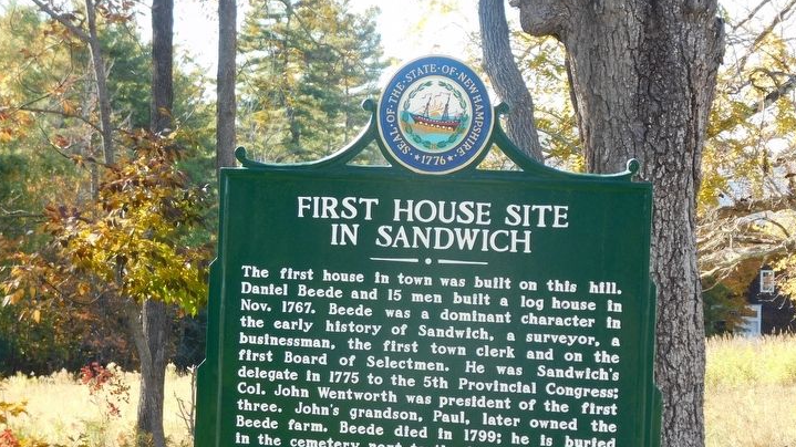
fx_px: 2532
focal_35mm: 120
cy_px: 301
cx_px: 436
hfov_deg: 17.9
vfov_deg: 10.1
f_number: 4.6
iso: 125
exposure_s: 1/100
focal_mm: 17.6
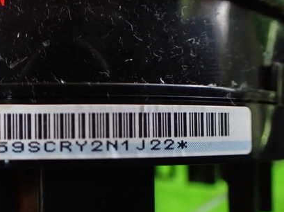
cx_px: 87
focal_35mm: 47
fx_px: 385
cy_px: 148
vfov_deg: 30.5
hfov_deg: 39.8
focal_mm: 5.79
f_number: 2.4
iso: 1250
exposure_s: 1/30
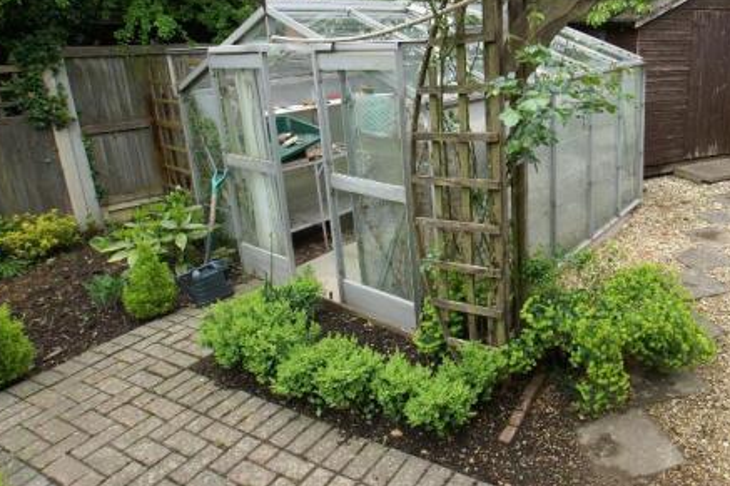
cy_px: 169
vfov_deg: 50.9
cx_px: 496
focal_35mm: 25
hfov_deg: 69.7
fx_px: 502
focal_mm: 11
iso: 100
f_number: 7.1
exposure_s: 1/50
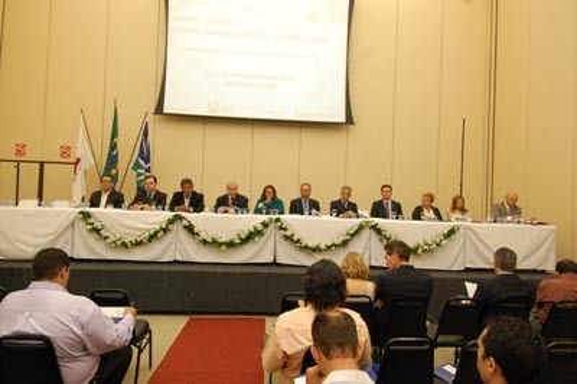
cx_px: 288
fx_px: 360
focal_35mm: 22
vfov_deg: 56.1
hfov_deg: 77.4
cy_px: 192
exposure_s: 1/40
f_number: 5.6
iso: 1600
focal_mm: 15
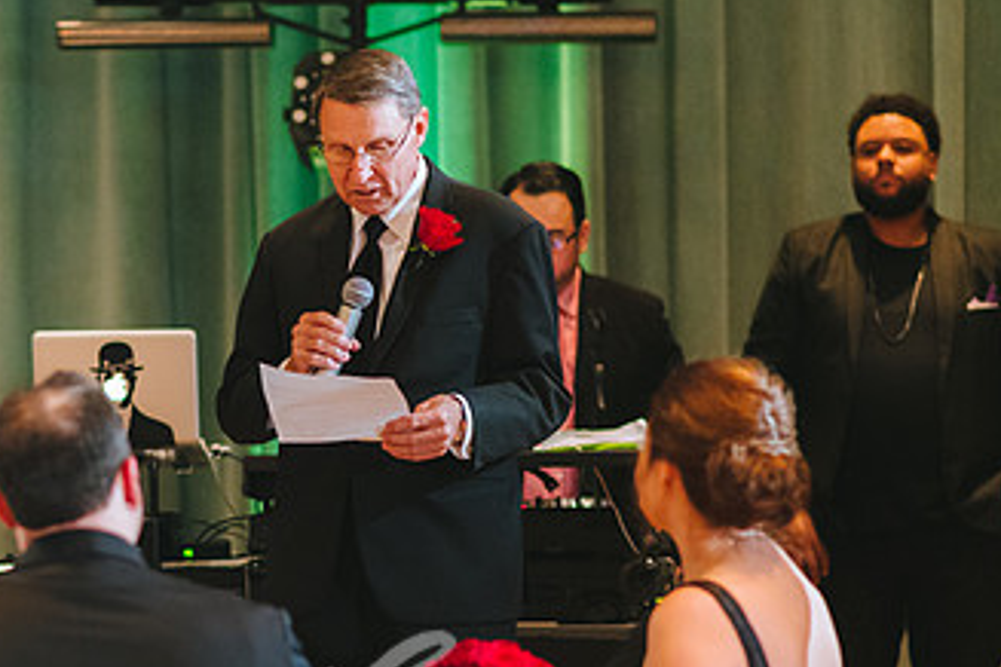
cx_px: 194
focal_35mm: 166
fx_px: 4615
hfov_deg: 12.3
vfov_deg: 8.3
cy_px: 453
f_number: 2.2
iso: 2500
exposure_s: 1/160
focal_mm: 85
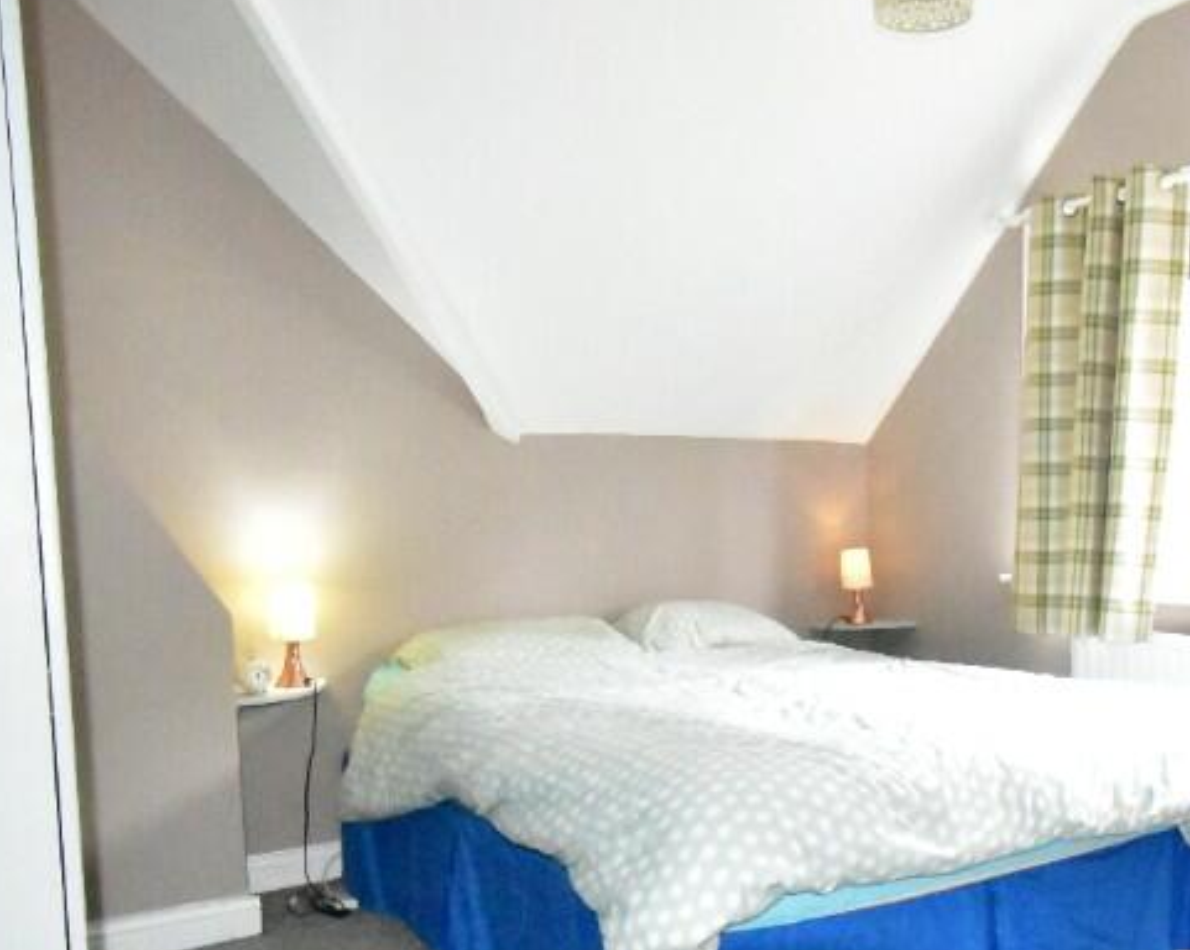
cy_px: 647
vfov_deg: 47.5
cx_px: 797
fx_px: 1056
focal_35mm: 30
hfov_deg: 57.5
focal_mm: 10
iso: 22800
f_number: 10
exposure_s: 1/200
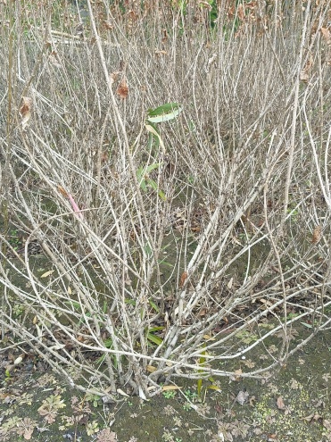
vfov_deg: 44.7
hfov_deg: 34.3
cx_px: 171
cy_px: 194
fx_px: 536
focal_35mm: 42
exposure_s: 1/359
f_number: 1.8
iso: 80
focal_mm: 4.84
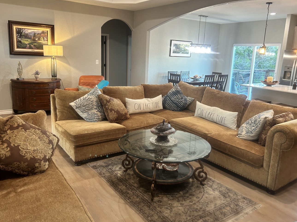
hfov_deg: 61.7
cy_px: 105
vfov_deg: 48.2
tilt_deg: -10.7
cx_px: 151
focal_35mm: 29
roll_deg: -1.6
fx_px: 249
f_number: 1.5
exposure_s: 1/60
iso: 160
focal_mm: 5.7
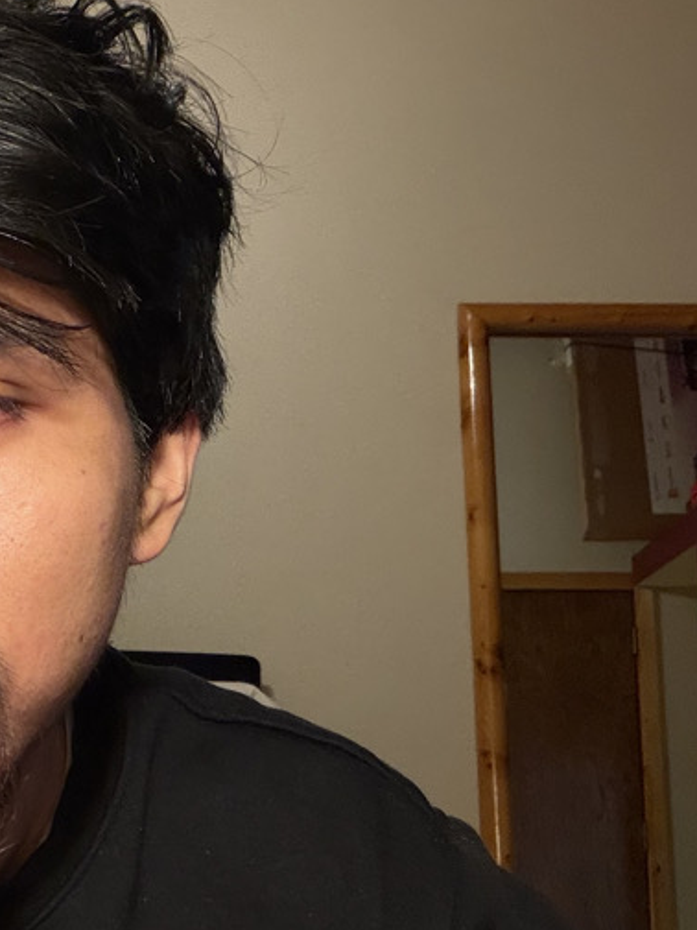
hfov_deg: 23.1
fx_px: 1638
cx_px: 9
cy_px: 327
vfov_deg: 31.5
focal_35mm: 61
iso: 320
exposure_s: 1/30
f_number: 1.9
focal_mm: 2.71
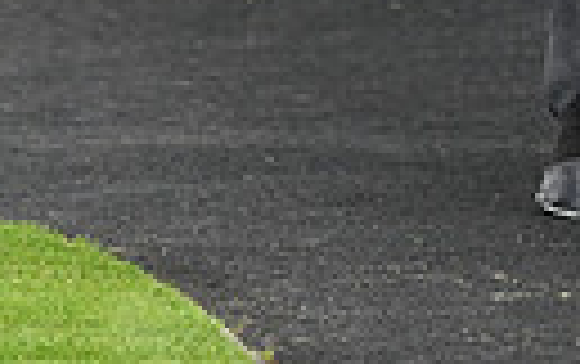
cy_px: -456
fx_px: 14466
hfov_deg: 2.3
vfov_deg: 1.4
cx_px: 935
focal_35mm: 914
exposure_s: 1/640
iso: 500
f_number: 5
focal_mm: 200
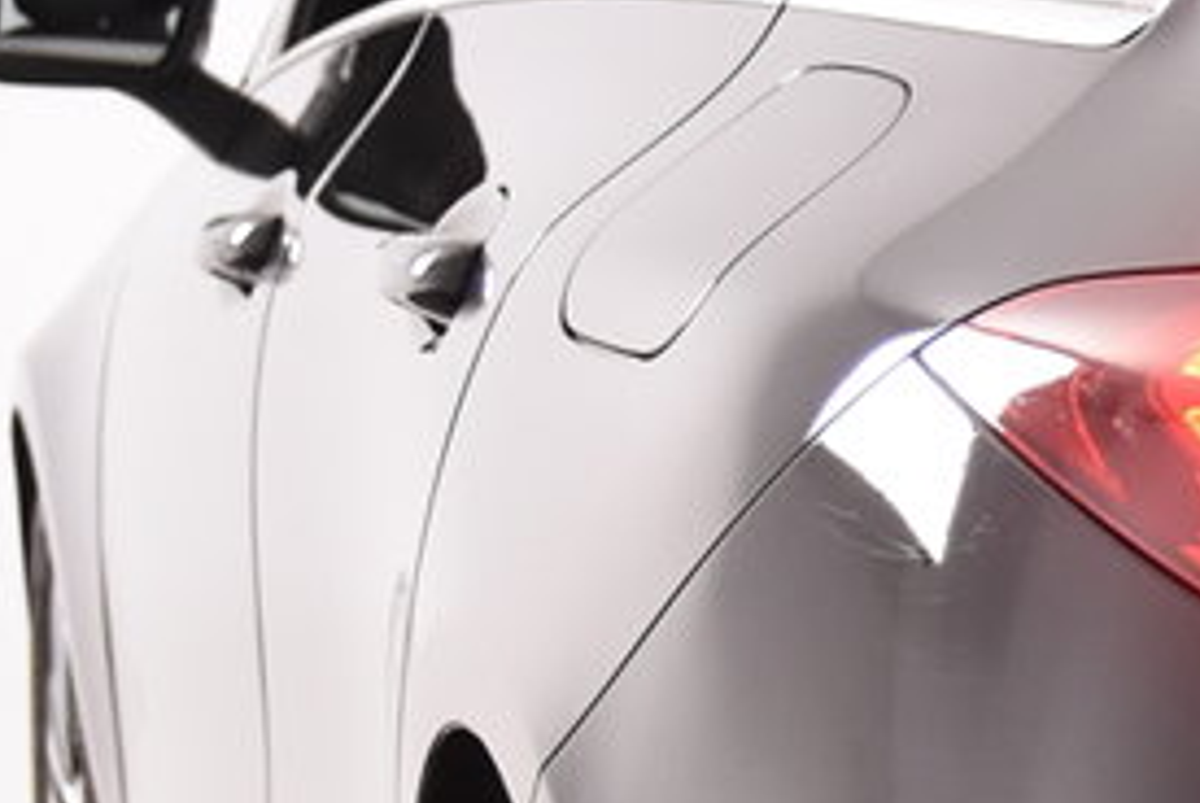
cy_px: 827
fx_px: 7908
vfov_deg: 5.8
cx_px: 2260
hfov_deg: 8.3
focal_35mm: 237
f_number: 4
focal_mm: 34
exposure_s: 1/60
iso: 1600
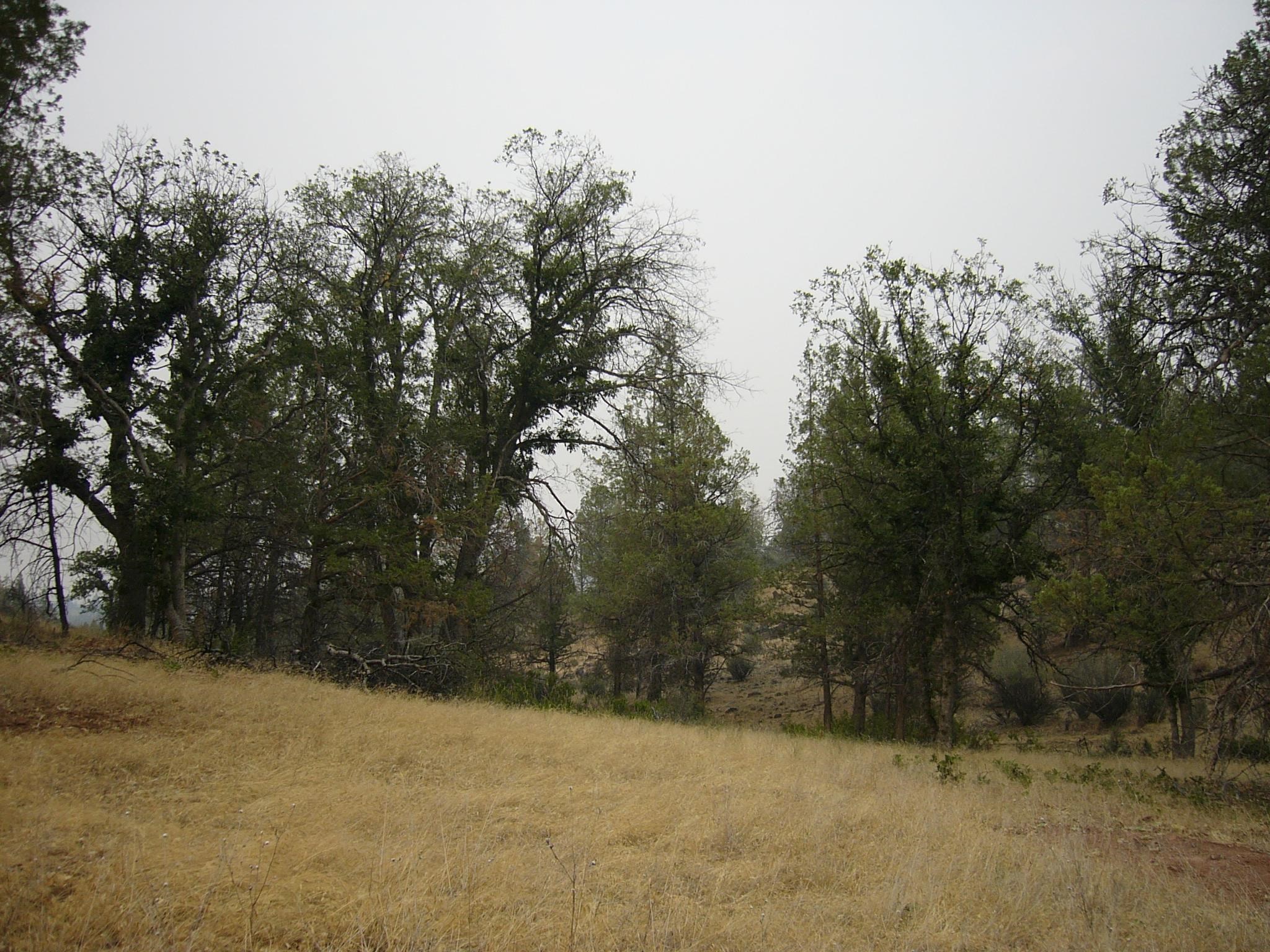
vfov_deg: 40.7
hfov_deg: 52.6
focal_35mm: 35
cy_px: 476
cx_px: 635
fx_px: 1284
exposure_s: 1/200
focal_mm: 5.8
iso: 50
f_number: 2.8
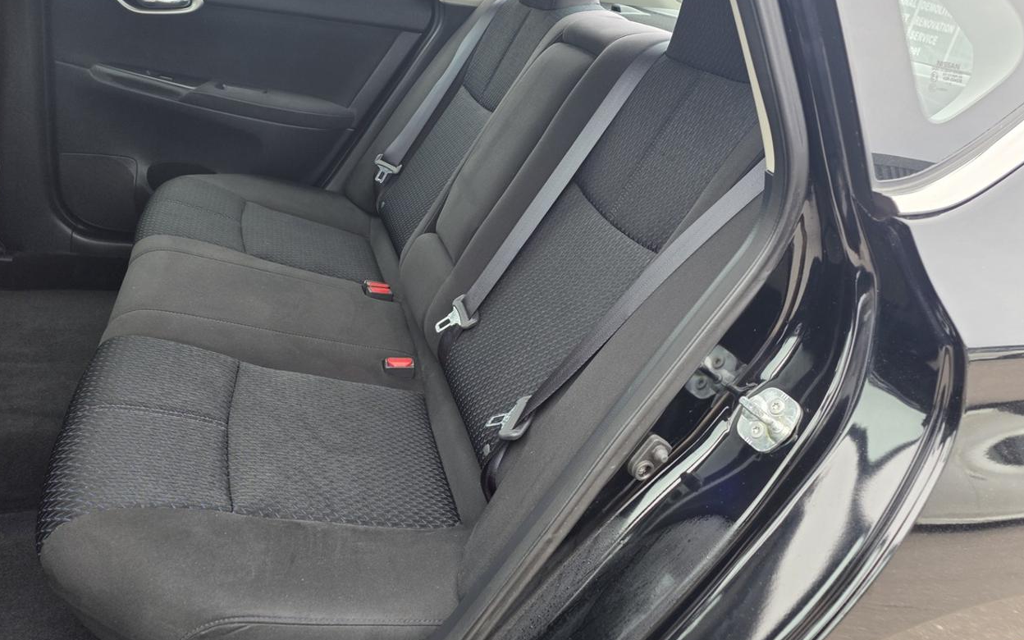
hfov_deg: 72.5
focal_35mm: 25
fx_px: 698
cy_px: 304
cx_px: 516
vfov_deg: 49.3
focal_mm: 6.25
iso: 64
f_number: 1.7
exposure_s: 1/180
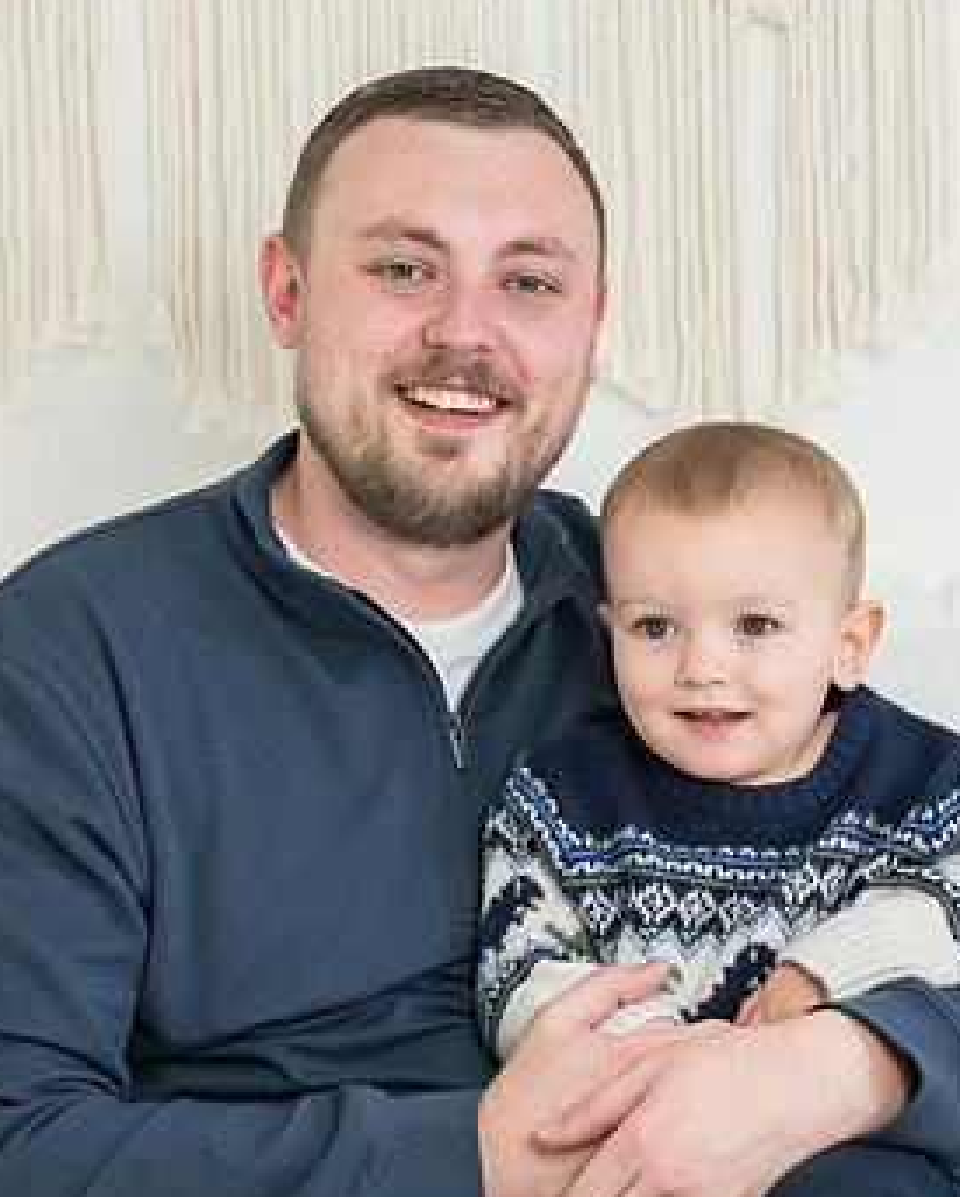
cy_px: 498
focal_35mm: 119
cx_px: 530
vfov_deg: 16.1
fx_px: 4221
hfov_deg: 13.0
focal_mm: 55
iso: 2500
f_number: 4
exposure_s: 1/320
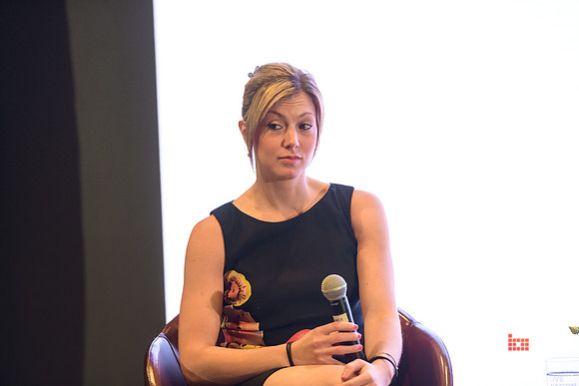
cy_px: 193
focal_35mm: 200
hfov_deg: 10.3
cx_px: 290
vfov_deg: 6.9
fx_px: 3217
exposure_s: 1/200
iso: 1250
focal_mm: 200
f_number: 3.2
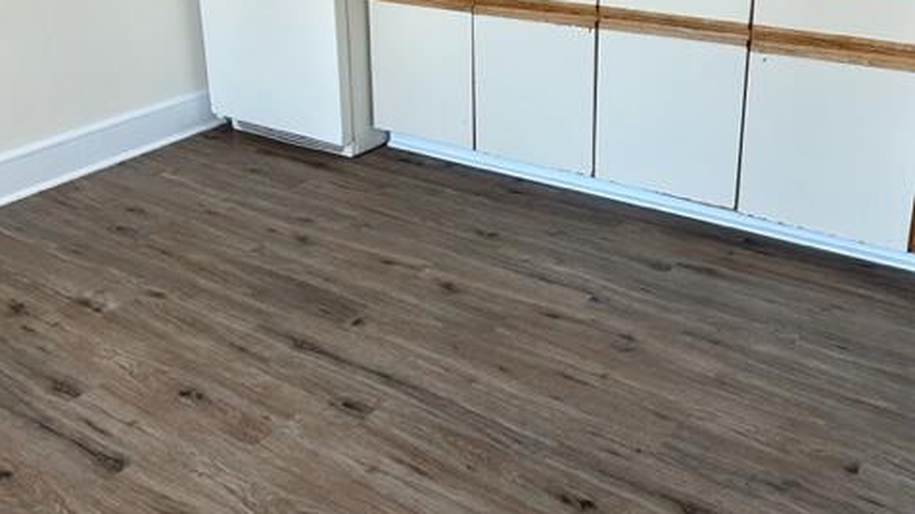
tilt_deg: -15.9
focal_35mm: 38
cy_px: 102
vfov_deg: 30.4
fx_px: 922
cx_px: 457
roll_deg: +2.3
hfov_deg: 52.8
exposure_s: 1/121
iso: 100
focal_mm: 5.7
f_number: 1.5
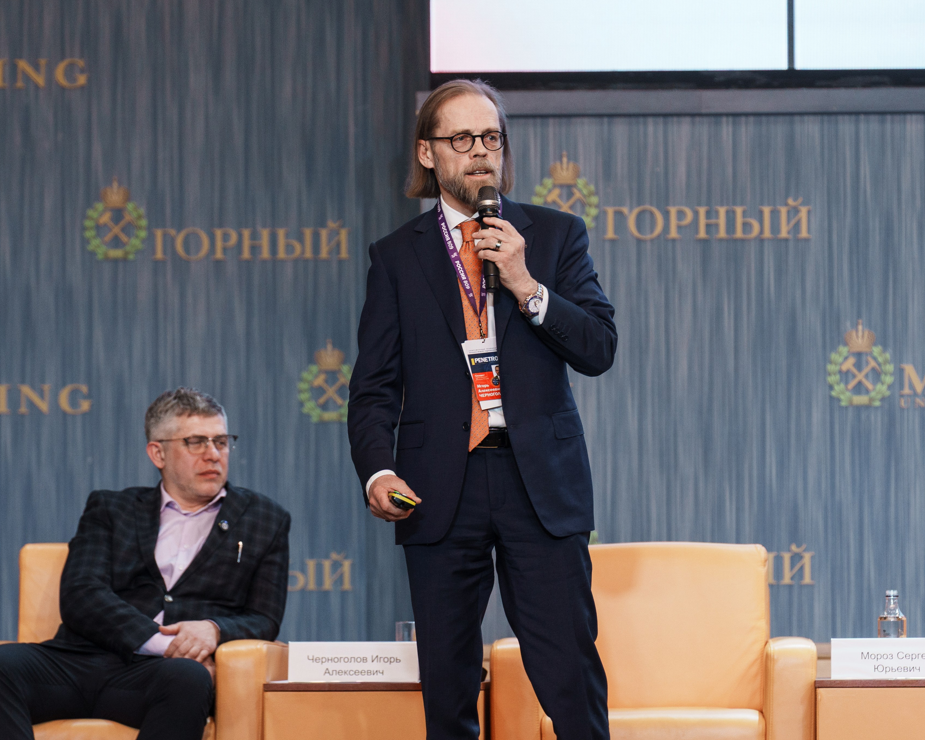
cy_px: 370
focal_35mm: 305
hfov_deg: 6.3
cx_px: 540
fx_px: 8351
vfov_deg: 5.1
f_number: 4
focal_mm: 180
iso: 800
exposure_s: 1/125
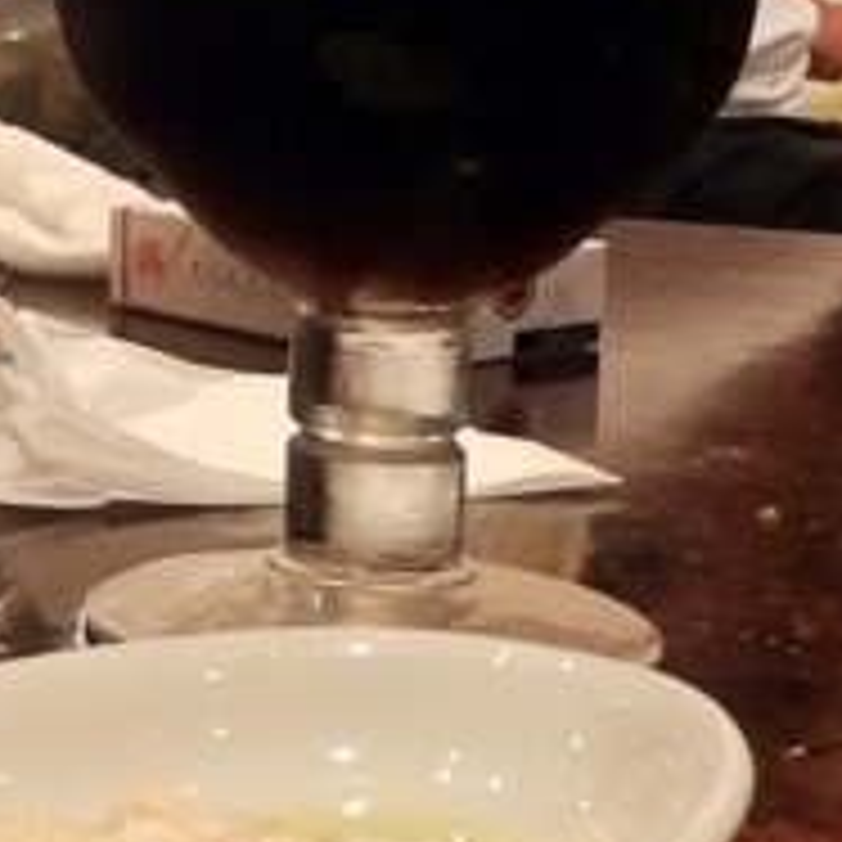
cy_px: 369
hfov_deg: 13.5
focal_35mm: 121
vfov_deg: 14.4
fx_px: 3330
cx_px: -432
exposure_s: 1/15
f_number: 3.7
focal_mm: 5.7
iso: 800
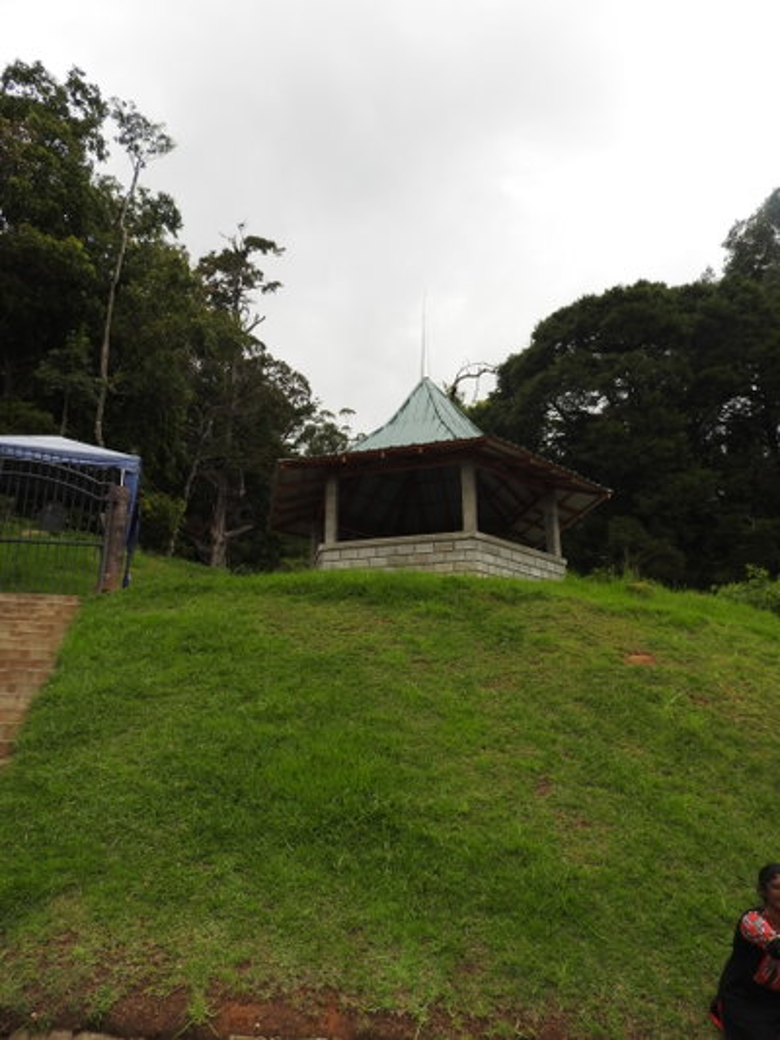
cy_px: 520
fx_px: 721
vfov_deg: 71.6
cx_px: 390
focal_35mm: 24
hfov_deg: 56.8
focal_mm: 4.3
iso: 100
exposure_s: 1/800
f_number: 3.3
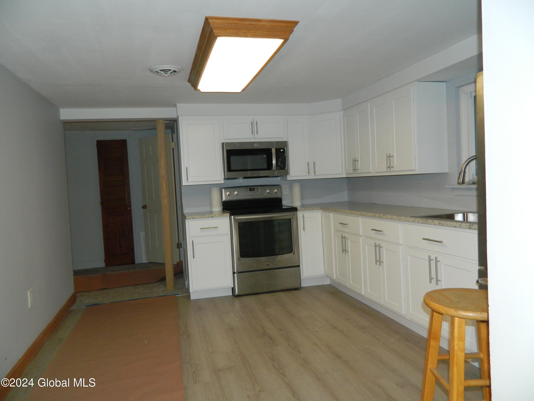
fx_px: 386
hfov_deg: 69.4
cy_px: 200
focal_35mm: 25
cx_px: 267
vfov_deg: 54.9
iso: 200
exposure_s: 1/30
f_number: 3.1
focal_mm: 4.5
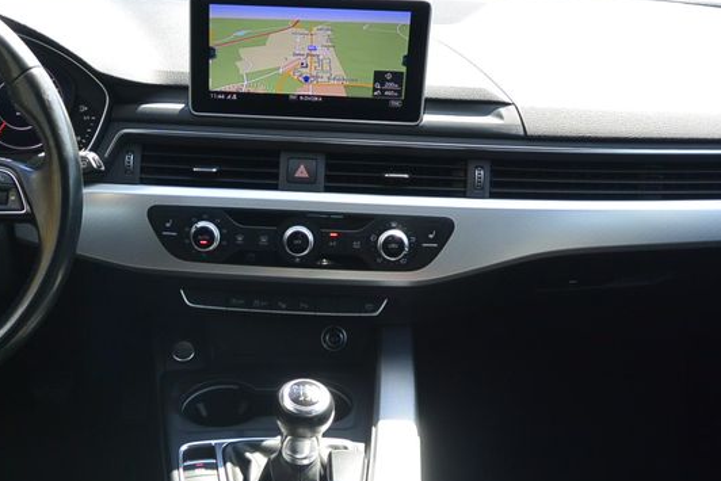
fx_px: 1042
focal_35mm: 52
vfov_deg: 25.5
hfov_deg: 37.9
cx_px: 266
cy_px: 400
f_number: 4
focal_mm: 10
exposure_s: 1/200
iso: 160
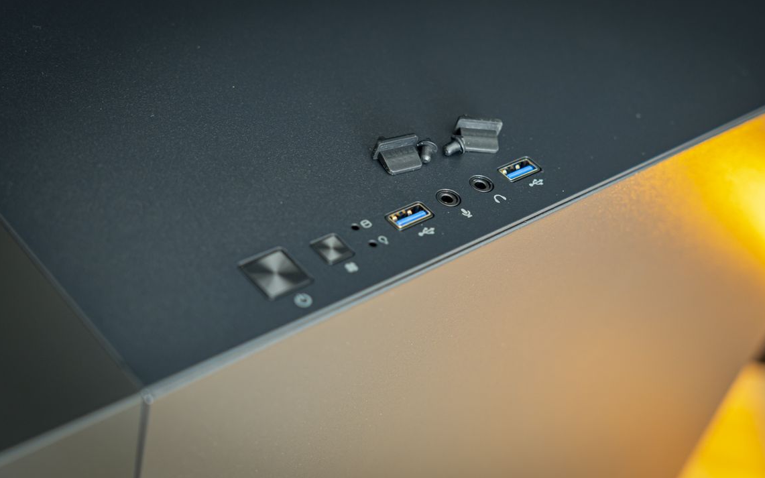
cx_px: 416
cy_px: 237
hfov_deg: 34.0
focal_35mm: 60
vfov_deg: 21.6
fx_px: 1251
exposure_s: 1/15
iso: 500
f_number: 2.8
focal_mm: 35
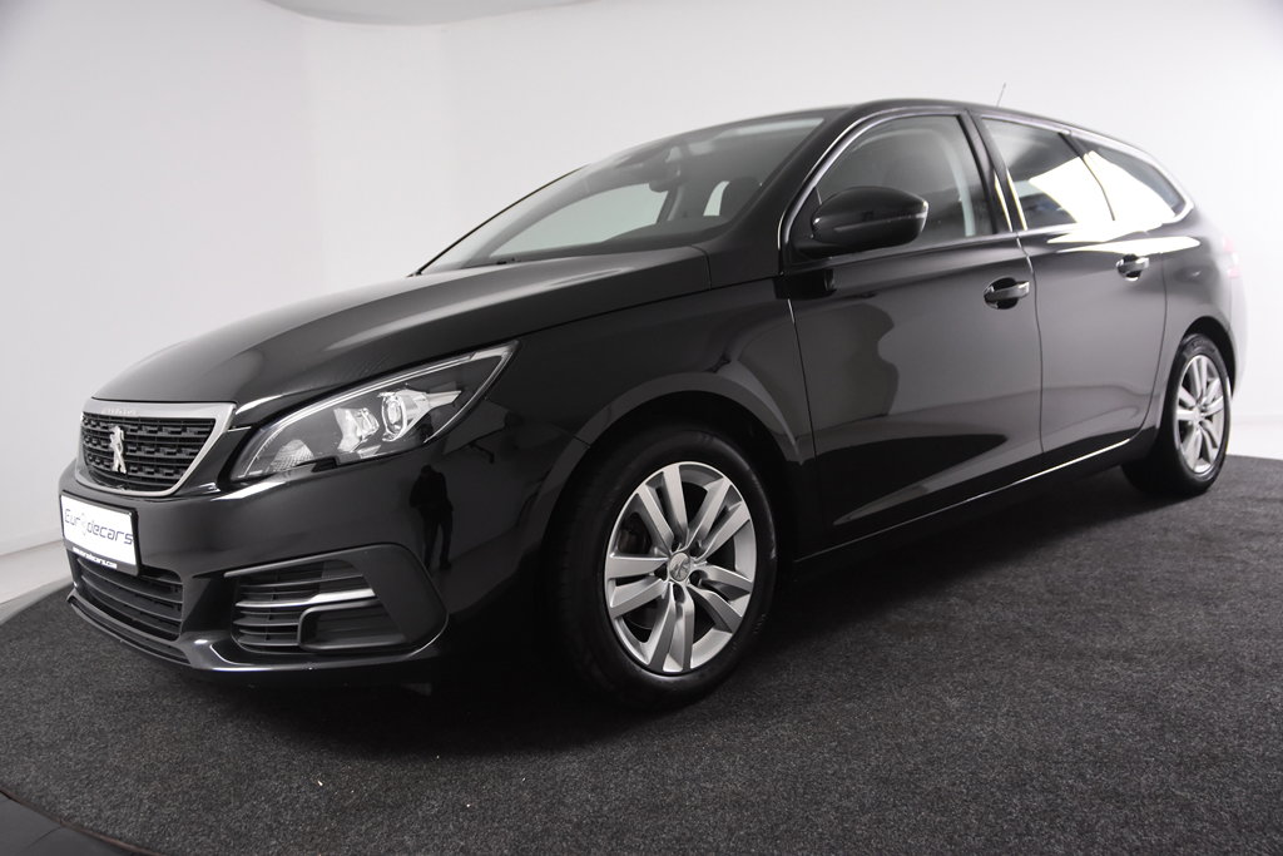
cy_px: 428
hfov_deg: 57.2
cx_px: 642
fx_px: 1176
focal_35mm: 33
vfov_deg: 40.0
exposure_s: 1/60
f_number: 4
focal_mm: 22
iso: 1600
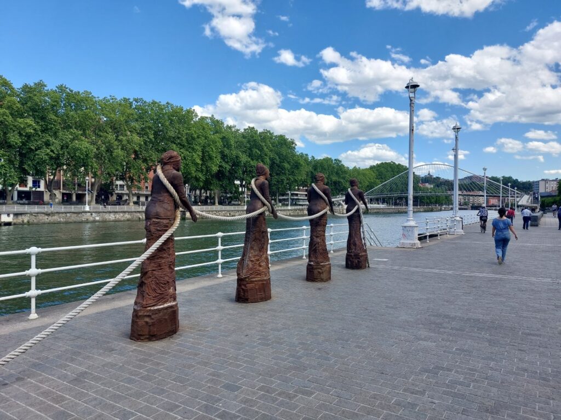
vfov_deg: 54.9
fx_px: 405
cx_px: 280
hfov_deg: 69.4
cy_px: 210
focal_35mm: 25
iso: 25
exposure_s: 1/535
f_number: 1.8
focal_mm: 5.23
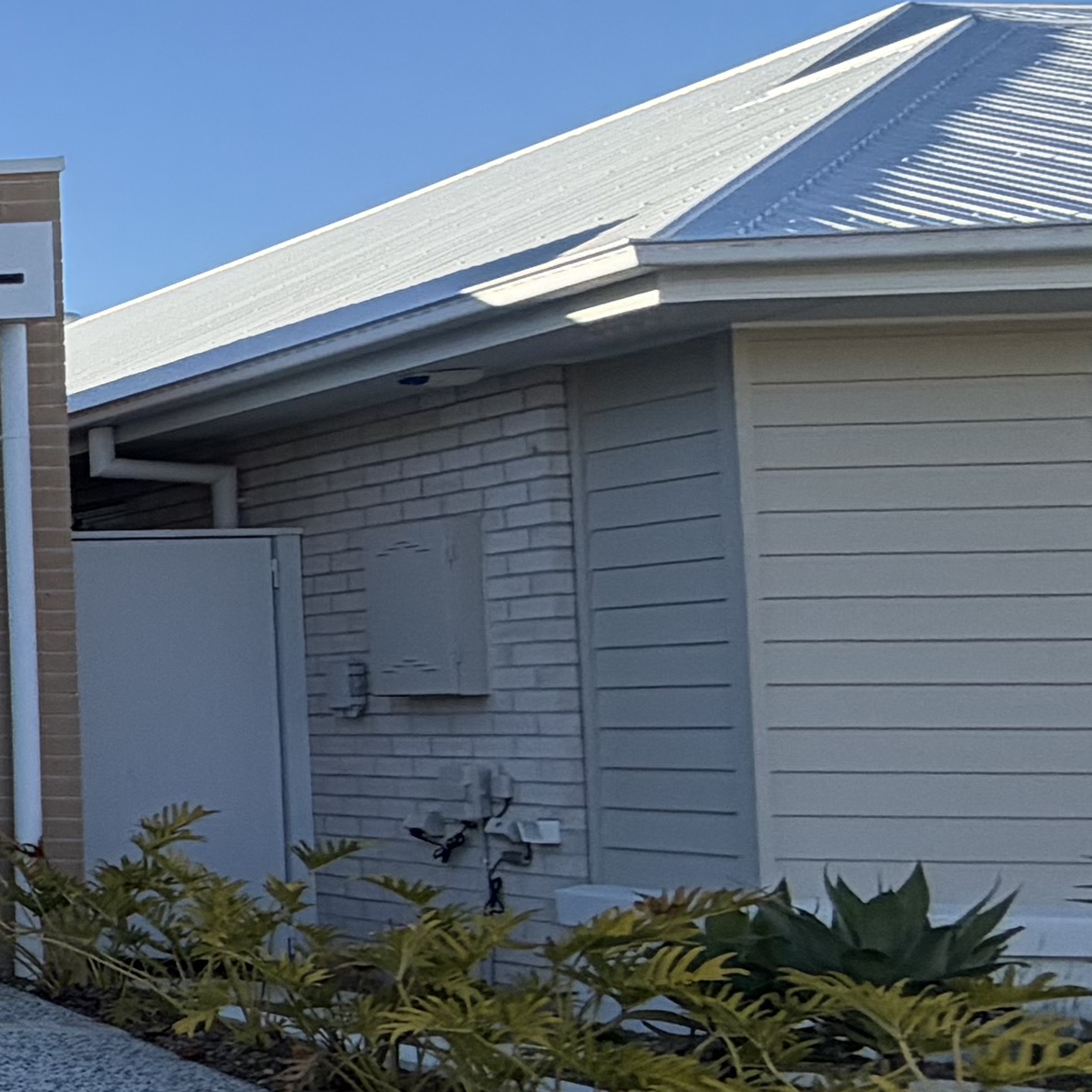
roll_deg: -0.1
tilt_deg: +4.5
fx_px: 2106
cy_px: 627
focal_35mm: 59
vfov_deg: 29.0
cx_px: -1465
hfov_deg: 15.7
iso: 40
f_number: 2.2
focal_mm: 2.22
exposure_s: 1/709
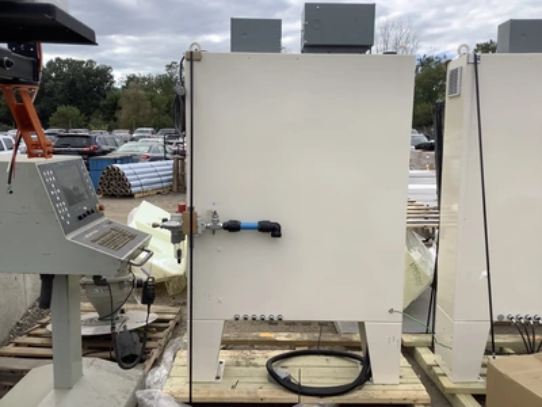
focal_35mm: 31
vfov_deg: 45.4
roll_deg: +0.0
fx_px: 485
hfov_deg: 58.4
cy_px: 204
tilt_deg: -8.4
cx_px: 271
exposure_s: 1/959
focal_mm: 3.3
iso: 25
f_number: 2.4
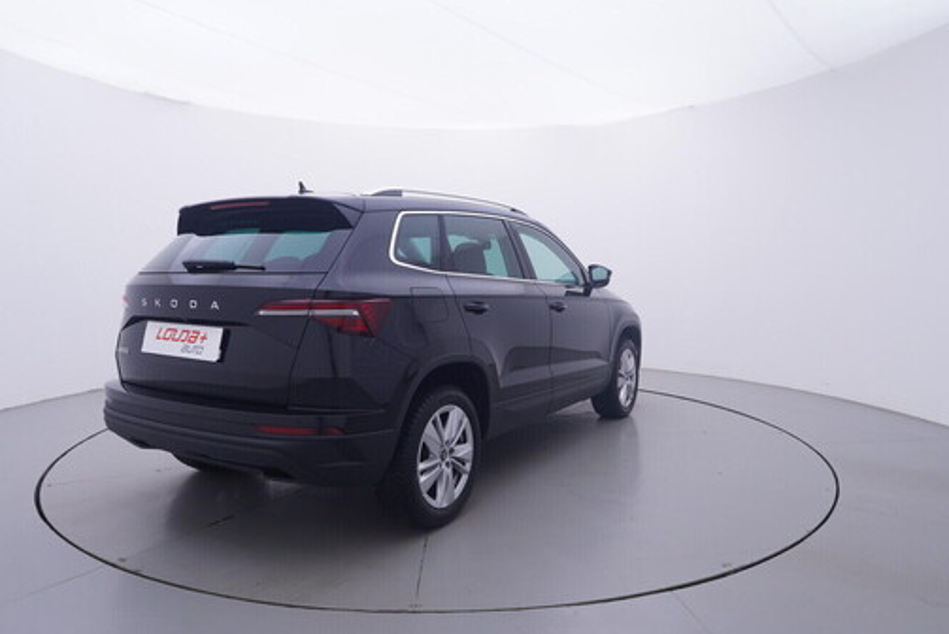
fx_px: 647
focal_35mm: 25
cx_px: 458
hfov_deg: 72.5
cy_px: 305
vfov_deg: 52.2
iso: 200
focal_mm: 15
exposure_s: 1/80
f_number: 5
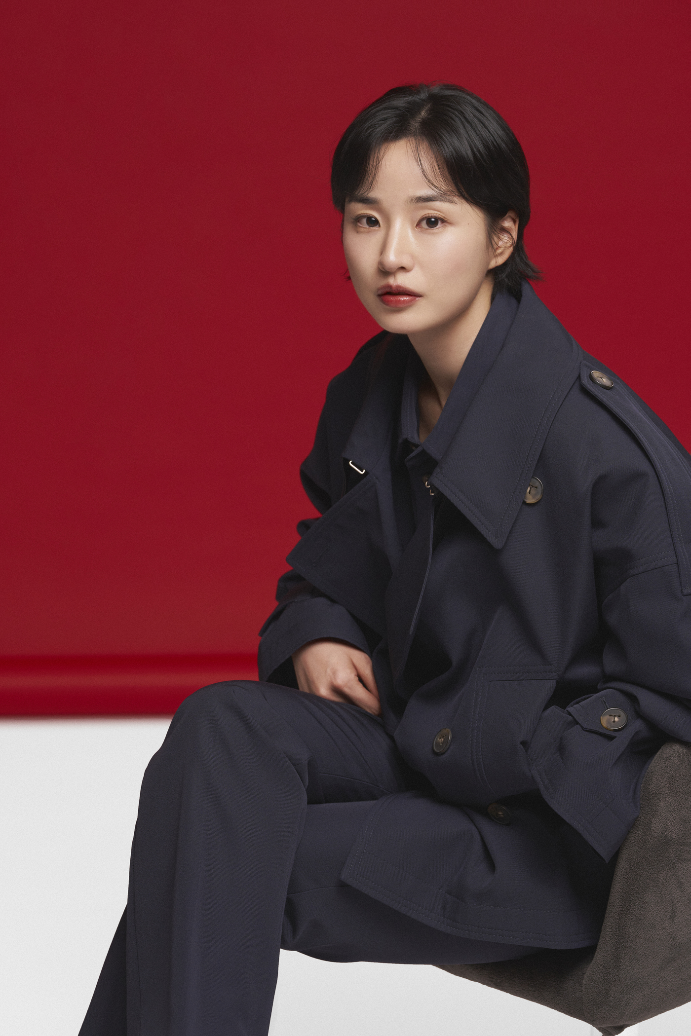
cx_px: 346
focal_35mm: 131
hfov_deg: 10.5
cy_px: 518
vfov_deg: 15.6
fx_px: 3771
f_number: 6.3
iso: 800
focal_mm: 131
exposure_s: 1/160
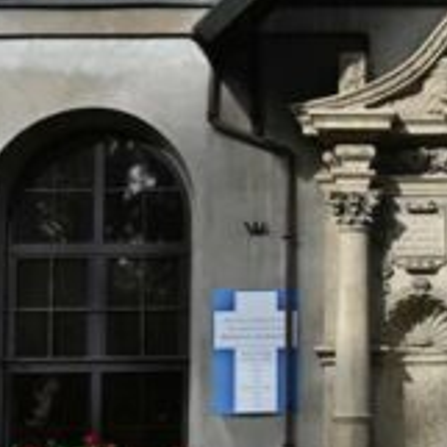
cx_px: 697
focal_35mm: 157
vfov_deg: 11.1
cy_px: 189
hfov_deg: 10.7
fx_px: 2294
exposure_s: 1/400
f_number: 7.1
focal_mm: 22
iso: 100
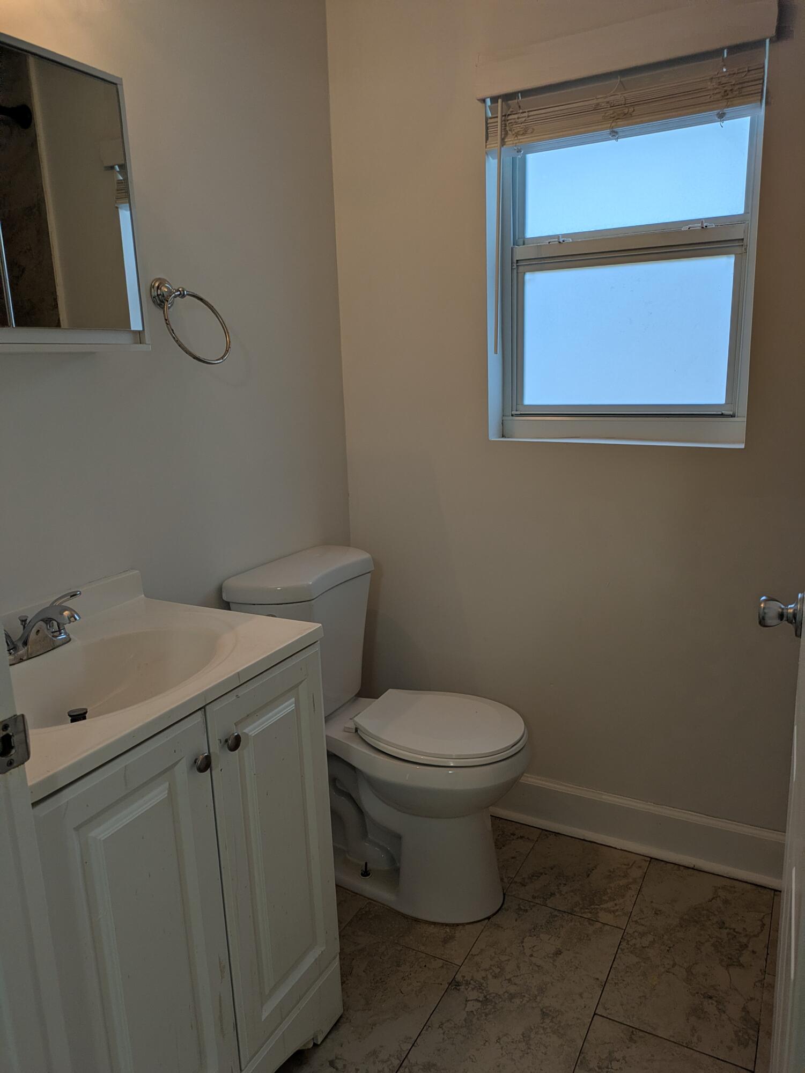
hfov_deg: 54.9
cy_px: 536
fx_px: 775
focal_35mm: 25
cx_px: 402
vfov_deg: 69.4
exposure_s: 1/120
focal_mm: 5.43
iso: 68
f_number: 1.89
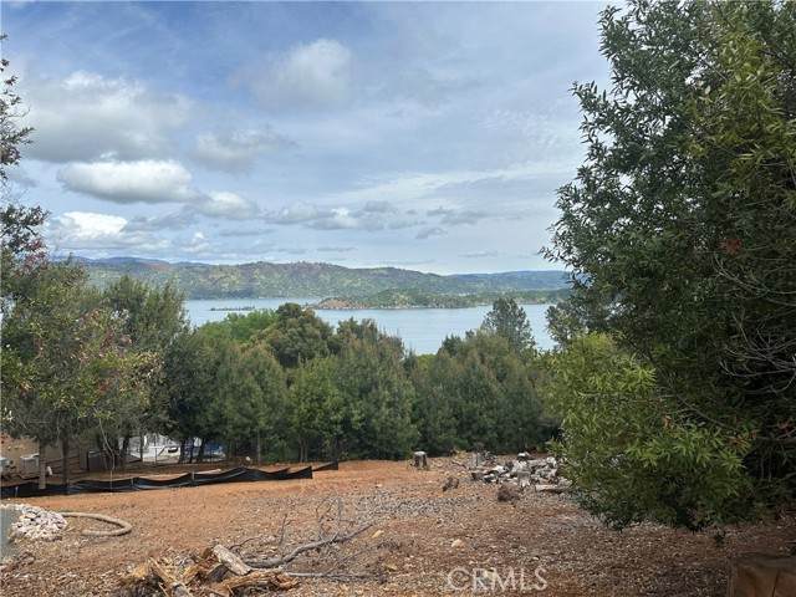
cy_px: 298
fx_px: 552
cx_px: 398
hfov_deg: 71.6
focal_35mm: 24
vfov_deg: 56.8
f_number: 1.78
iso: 80
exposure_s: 1/5525
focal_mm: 6.86
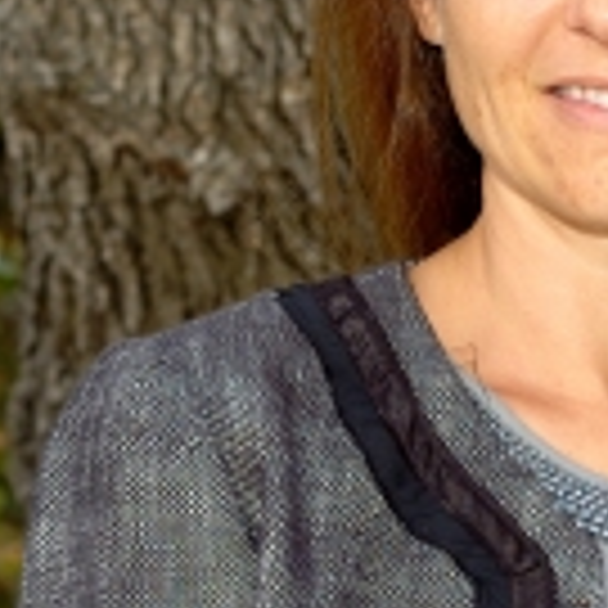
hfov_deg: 7.7
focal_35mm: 226
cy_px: 257
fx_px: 4491
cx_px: 644
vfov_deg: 7.7
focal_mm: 50
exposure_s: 1/125
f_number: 5.6
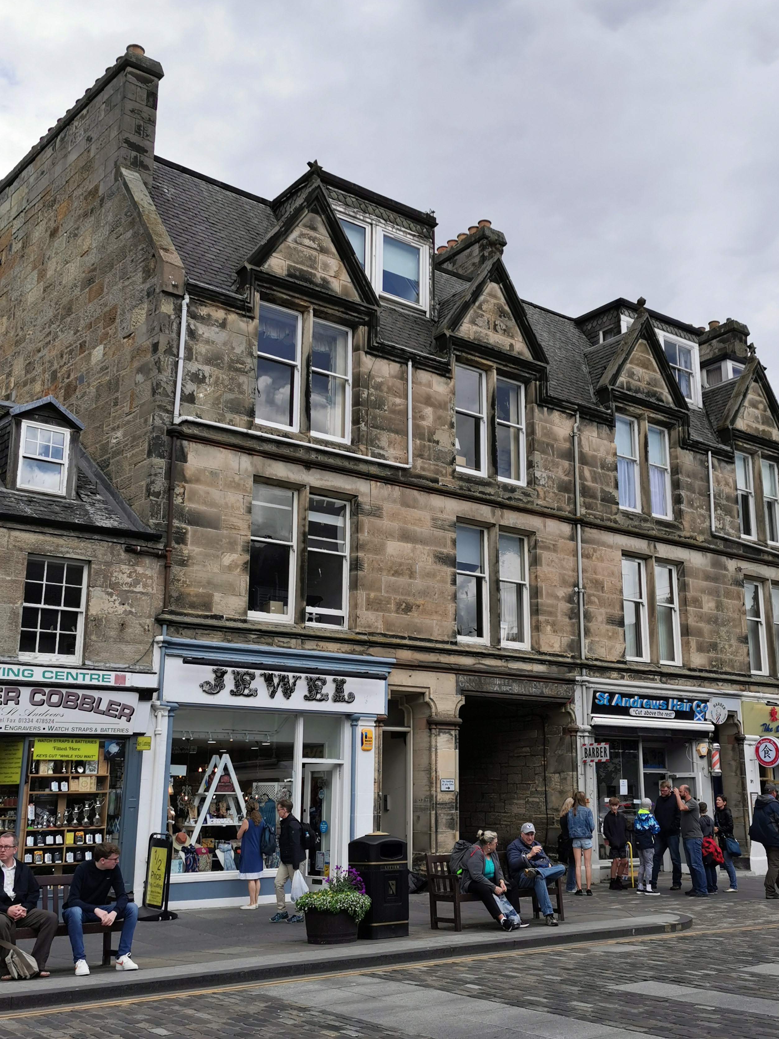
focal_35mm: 35
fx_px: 1050
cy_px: 530
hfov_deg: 40.7
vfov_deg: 52.6
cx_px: 426
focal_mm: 5.56
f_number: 1.6
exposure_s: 1/3086
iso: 50
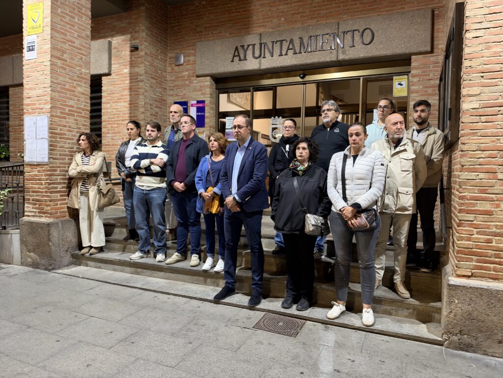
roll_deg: -1.2
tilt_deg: -3.4
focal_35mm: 24
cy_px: 189
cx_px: 252
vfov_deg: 56.8
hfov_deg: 71.6
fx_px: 349
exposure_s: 1/33
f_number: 1.48
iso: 400
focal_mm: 6.93
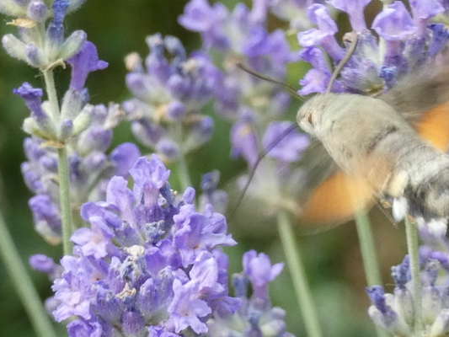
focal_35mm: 400
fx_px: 5190
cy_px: 162
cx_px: 326
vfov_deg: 3.7
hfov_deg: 5.0
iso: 400
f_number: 5.5
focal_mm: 44.8
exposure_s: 1/80
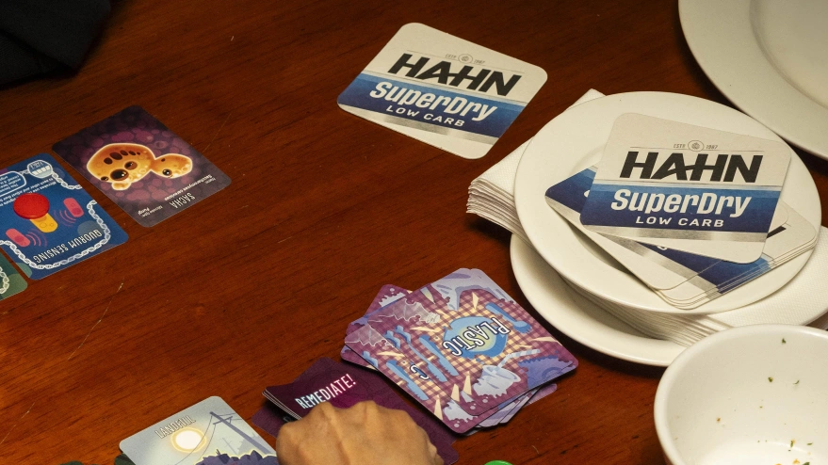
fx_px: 2656
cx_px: 90
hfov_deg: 17.5
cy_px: 496
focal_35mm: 121
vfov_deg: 9.9
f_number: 5.6
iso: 800
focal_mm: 47
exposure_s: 1/100
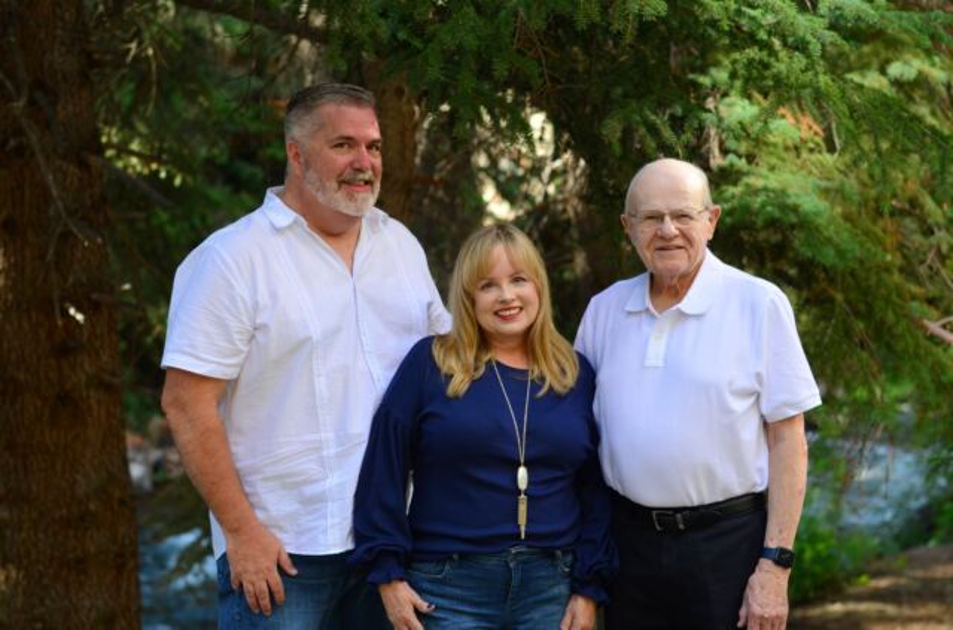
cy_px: 315
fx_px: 1980
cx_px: 476
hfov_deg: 27.1
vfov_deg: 18.1
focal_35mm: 75
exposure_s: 1/250
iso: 100
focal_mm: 50
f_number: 2.8
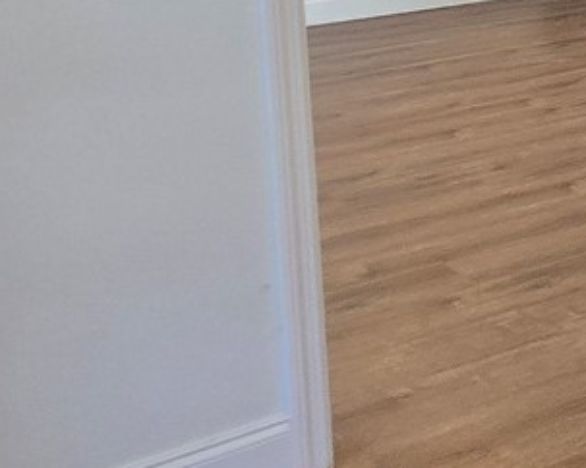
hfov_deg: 16.3
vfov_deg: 20.8
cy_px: -137
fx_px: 1161
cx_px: 1327
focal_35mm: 67
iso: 250
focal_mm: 2.2
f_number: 2.2
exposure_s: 1/60
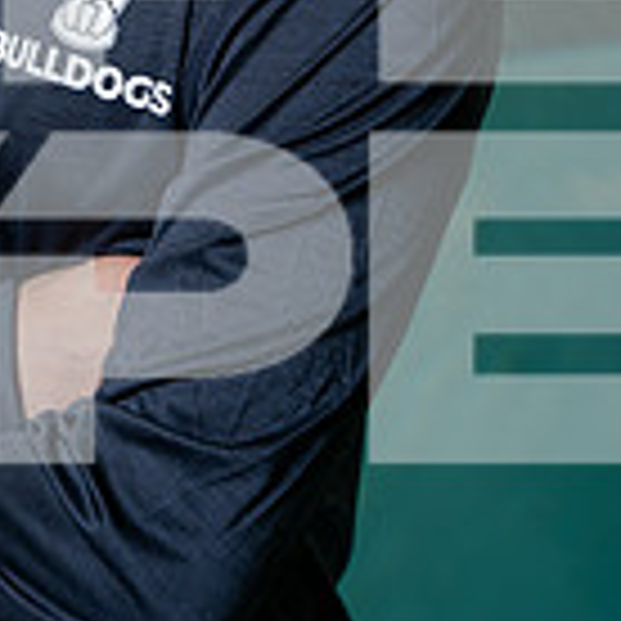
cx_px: -196
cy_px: -81
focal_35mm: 261
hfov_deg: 6.6
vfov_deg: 6.7
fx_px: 5297
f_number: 4.5
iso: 200
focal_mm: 63
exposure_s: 1/250
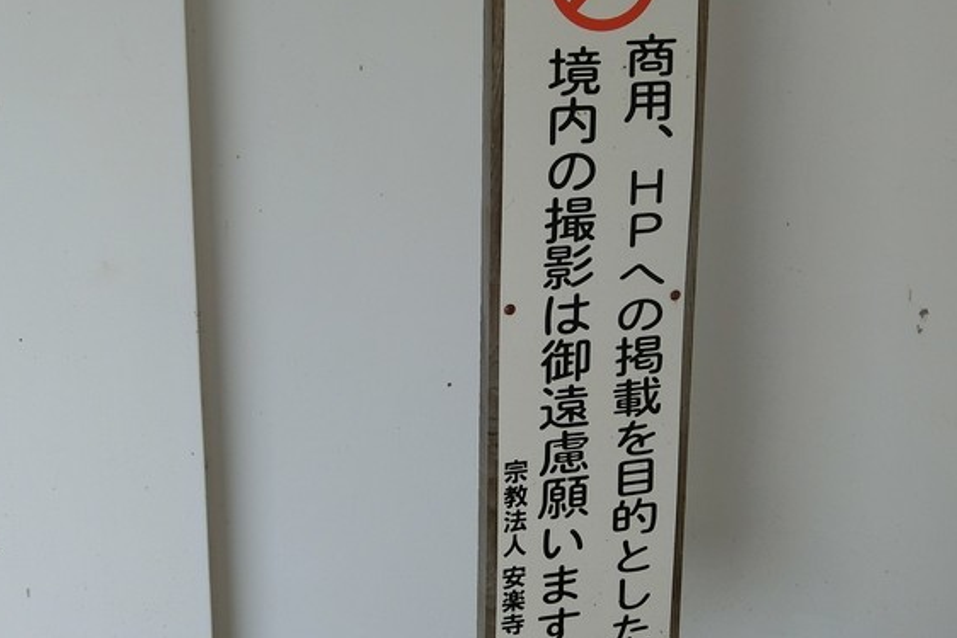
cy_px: 305
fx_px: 1968
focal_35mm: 74
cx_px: 550
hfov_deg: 27.3
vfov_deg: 18.4
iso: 100
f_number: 3.7
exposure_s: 1/125
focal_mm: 11.1
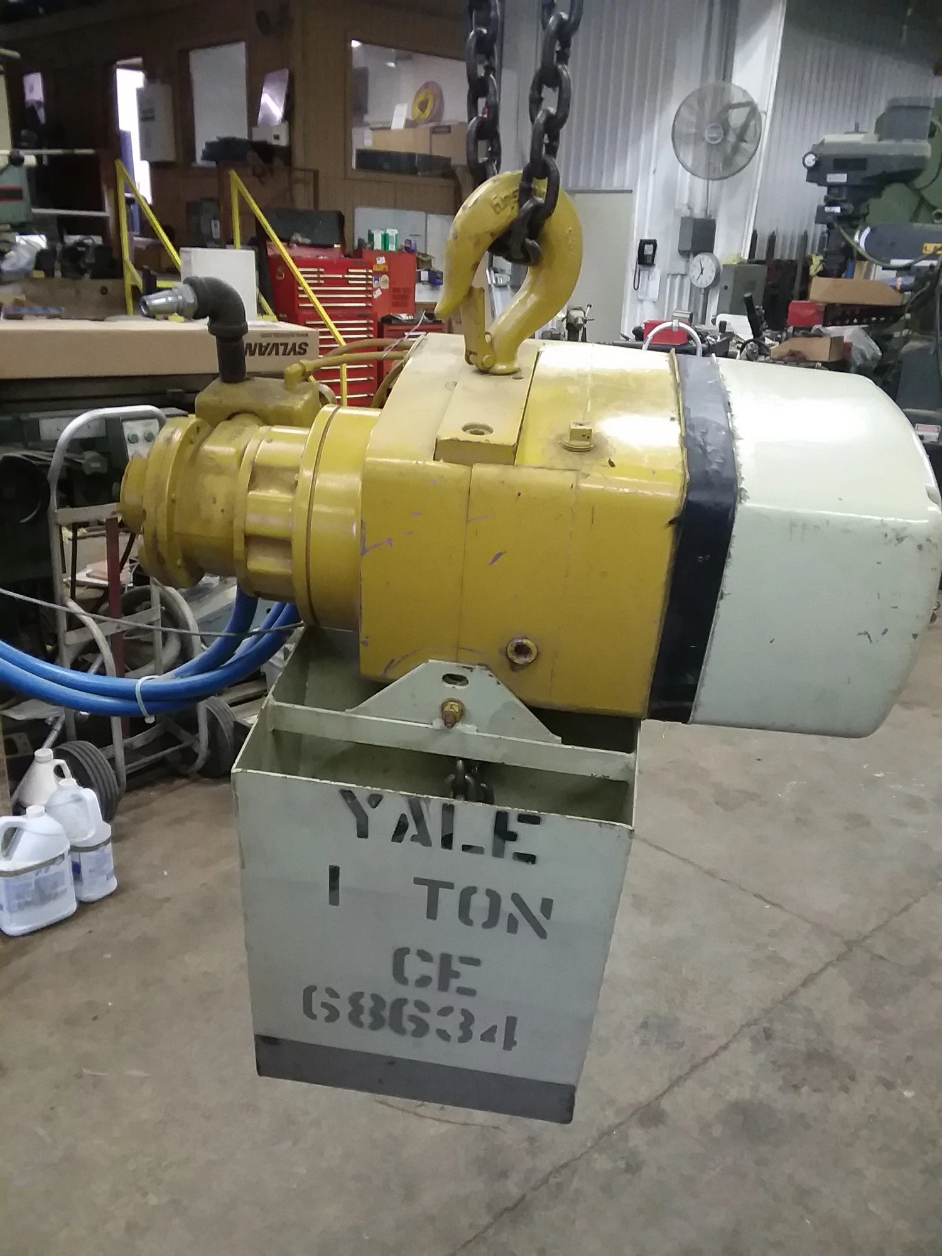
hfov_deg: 48.2
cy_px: 628
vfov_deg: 61.7
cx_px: 471
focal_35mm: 29
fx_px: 1052
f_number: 1.9
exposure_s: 1/30
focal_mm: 2.47
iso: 200
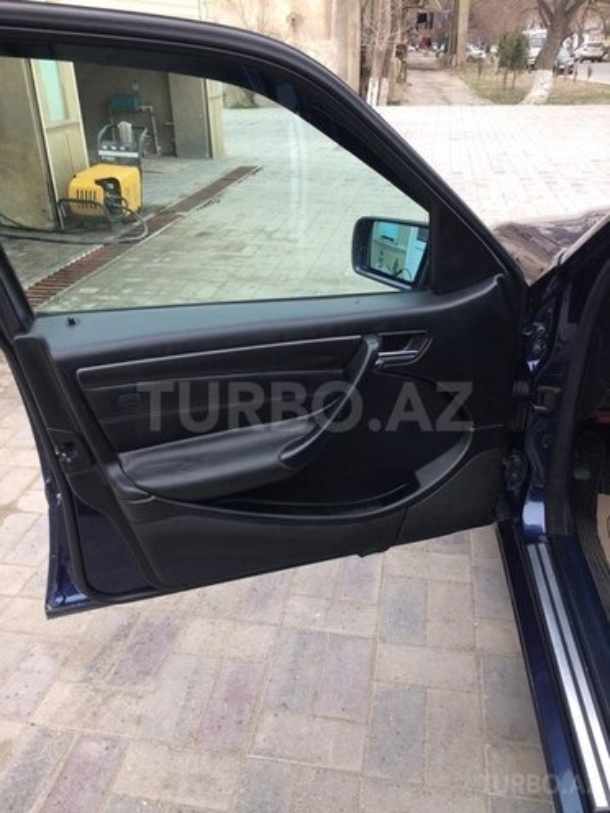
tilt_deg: -26.8
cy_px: 406
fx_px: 681
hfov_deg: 48.2
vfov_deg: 61.7
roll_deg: +2.7
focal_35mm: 29
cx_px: 305
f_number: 2.2
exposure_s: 1/100
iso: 50
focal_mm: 4.15
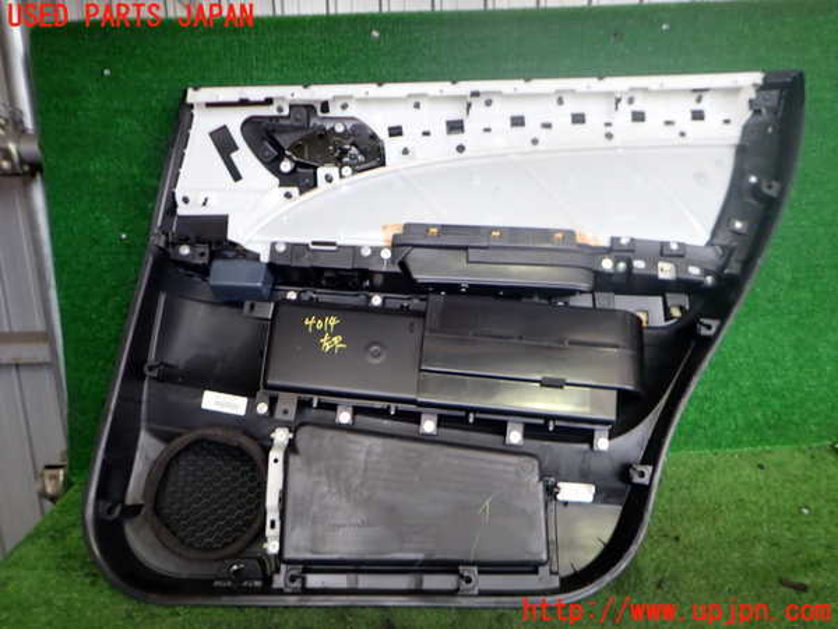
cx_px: 419
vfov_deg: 54.9
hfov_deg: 69.4
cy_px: 314
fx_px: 605
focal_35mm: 25
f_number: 2
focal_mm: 4.5
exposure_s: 1/80
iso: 200
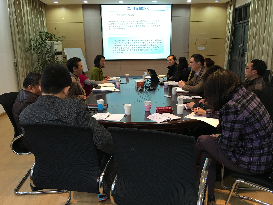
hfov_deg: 61.7
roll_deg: +0.5
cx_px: 136
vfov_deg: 48.2
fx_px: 229
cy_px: 102
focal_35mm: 29
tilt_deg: -11.2
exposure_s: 1/17
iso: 50
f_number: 2.2
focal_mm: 4.15
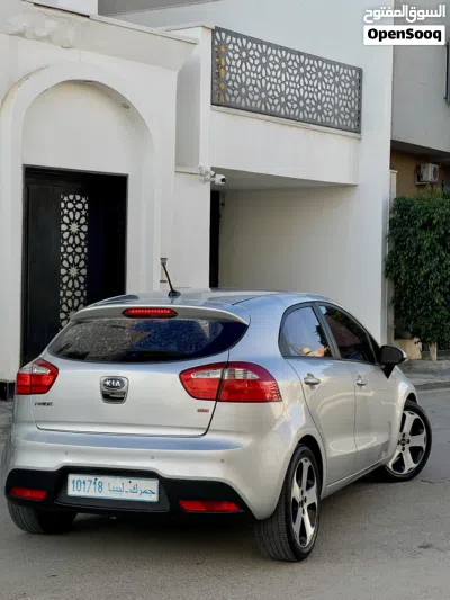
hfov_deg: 22.9
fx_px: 1109
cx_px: 225
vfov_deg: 30.3
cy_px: 300
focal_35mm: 64
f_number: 2.2
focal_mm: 7.5
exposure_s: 1/827
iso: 32
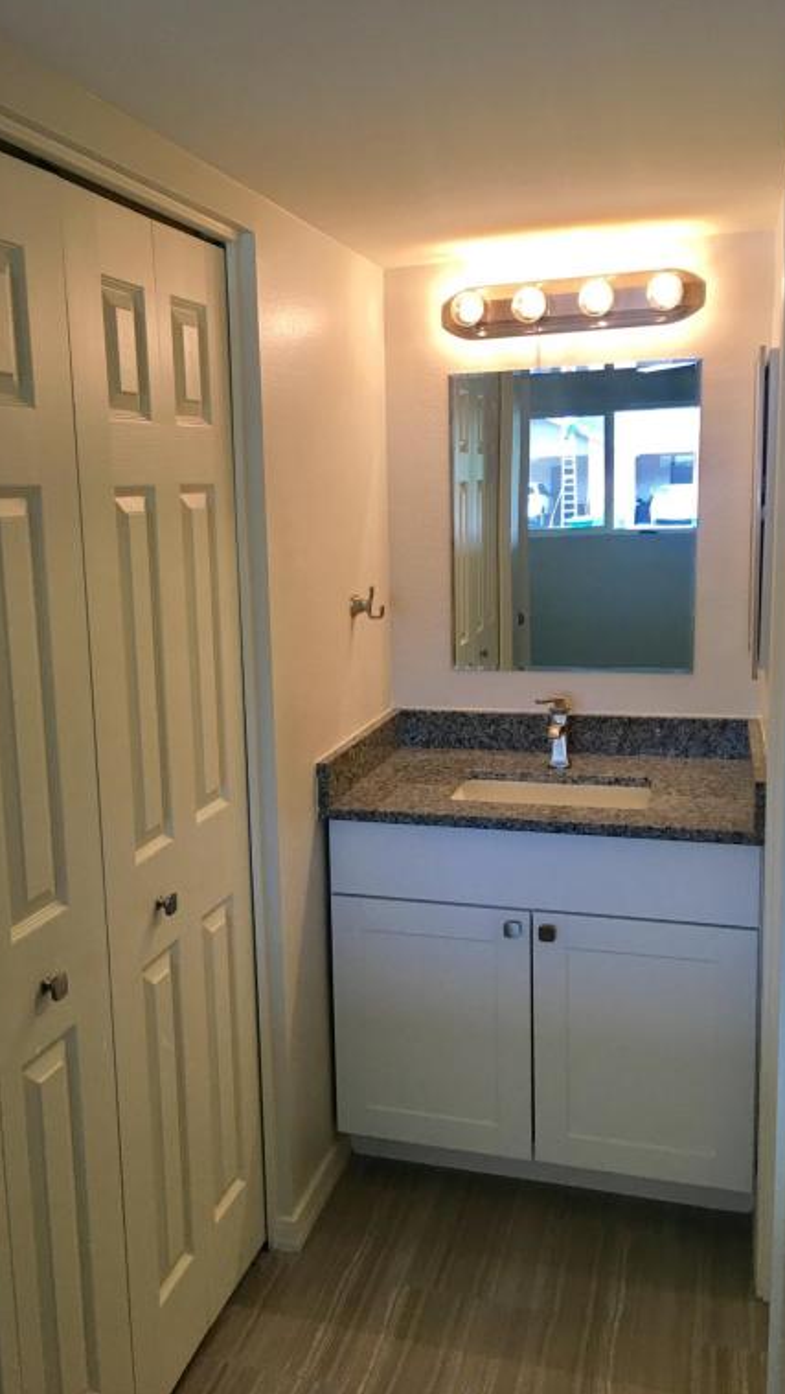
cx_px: 307
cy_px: 690
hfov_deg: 36.6
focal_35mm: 32
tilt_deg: -8.6
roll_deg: +1.4
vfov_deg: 61.0
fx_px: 1183
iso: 40
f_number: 2.2
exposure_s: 1/30
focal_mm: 4.15
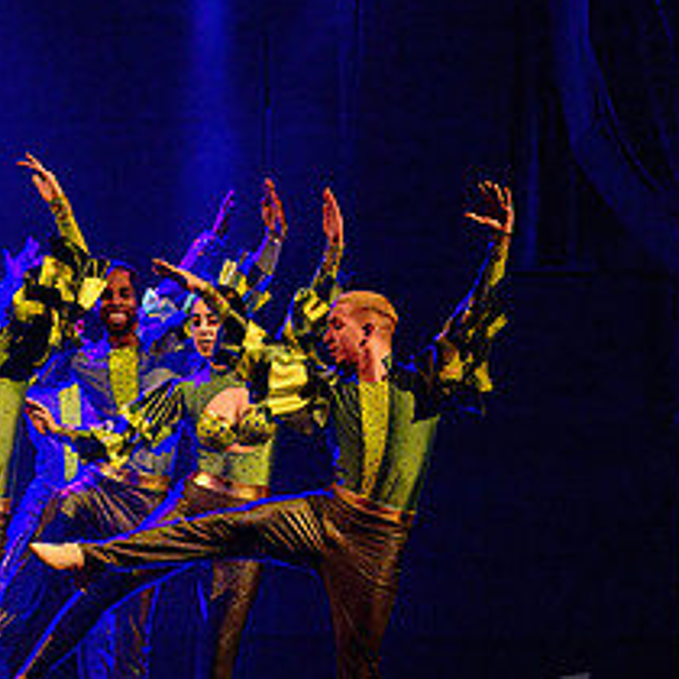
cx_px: 101
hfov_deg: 8.3
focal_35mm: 210
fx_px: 4660
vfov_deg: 8.3
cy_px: 299
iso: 1600
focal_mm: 86
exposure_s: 1/200
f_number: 2.8
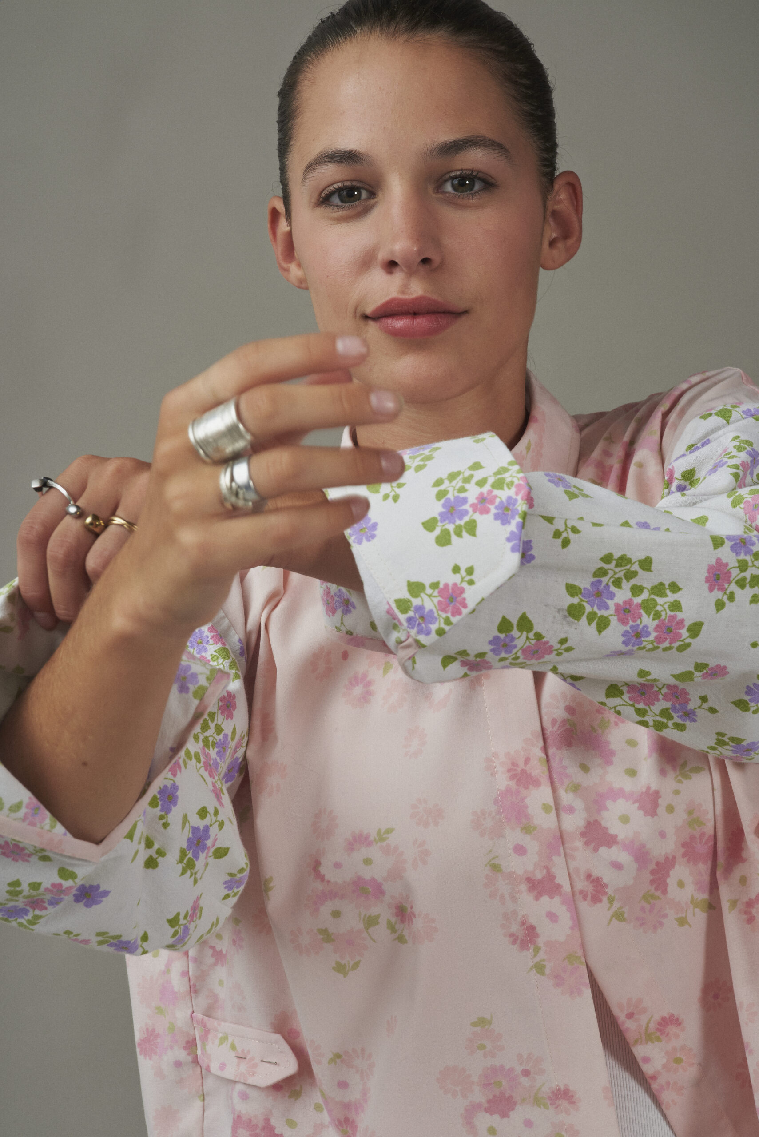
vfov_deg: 19.4
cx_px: 380
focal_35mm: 105
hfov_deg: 13.1
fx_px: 3317
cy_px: 568
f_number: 11
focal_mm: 105
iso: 200
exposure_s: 1/160
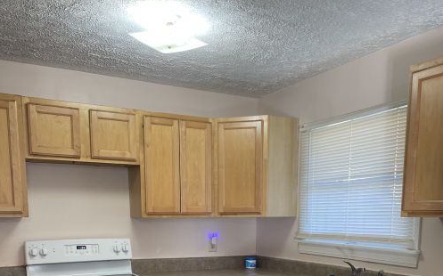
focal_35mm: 37
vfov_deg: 31.7
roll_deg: -0.3
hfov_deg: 52.8
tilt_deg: -9.1
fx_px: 446
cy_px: 276
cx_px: 221
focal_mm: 4.2
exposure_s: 1/60
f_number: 1.6
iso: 64
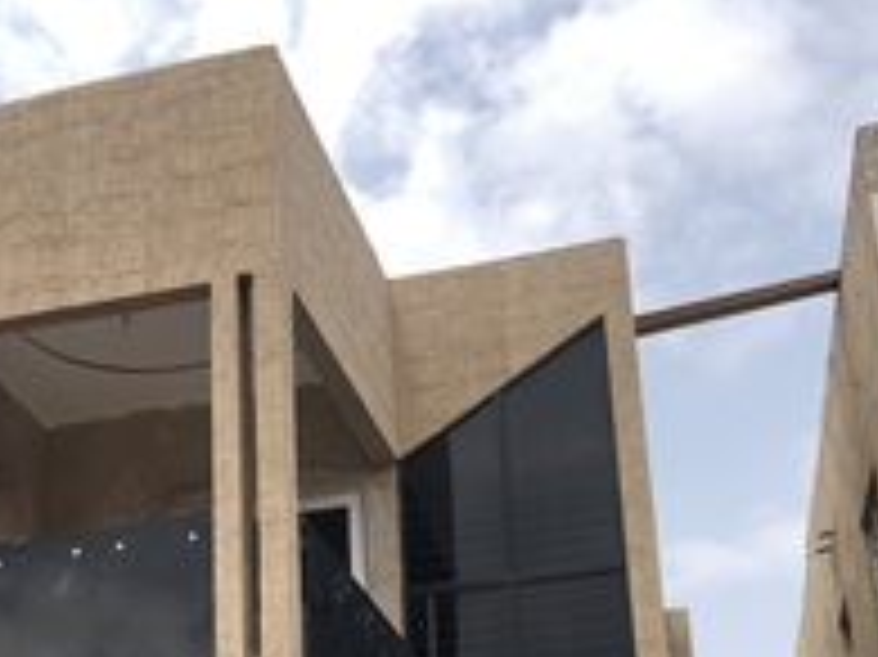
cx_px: 290
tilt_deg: +16.8
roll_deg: +2.4
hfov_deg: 33.0
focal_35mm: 58
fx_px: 1470
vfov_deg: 24.0
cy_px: 670
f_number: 1.8
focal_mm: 3.99
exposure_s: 1/1297
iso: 20
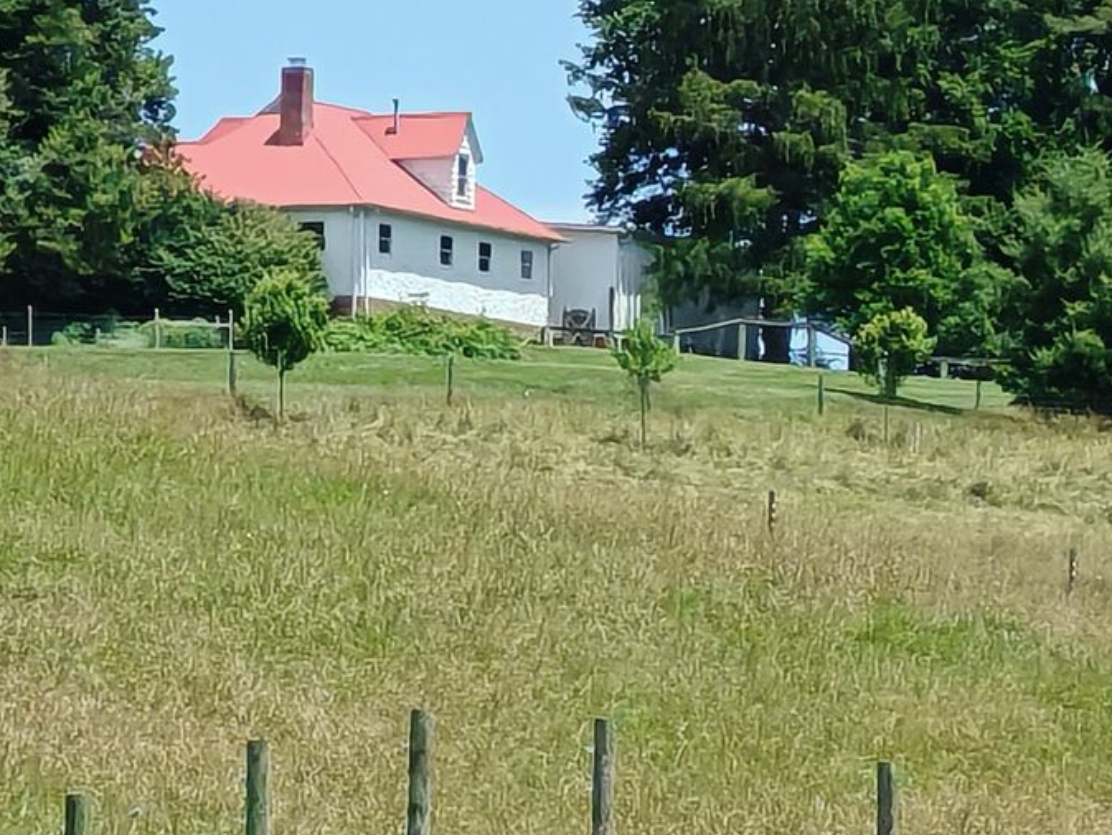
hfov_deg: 4.1
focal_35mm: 484
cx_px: 353
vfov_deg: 3.1
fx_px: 15553
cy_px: 175
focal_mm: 8.67
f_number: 2.4
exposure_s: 1/480
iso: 50
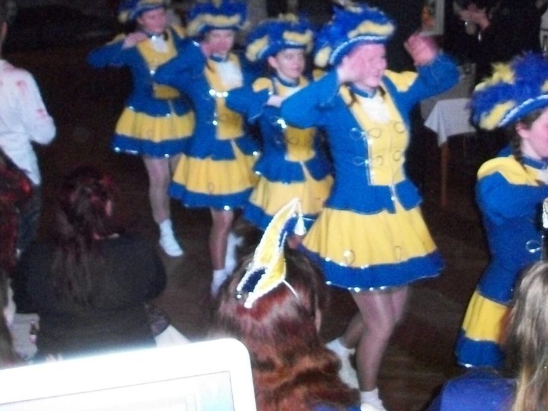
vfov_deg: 20.7
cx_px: 361
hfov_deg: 28.0
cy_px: 12
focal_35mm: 69
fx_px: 1092
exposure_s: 1/60
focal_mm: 6.3
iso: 640
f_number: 3.1
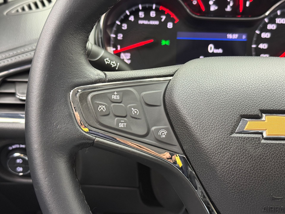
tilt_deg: -20.3
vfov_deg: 30.3
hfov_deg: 39.7
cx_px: 142
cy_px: 107
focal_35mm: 48
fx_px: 395
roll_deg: -2.3
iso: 400
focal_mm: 6.76
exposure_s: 1/30
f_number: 1.78
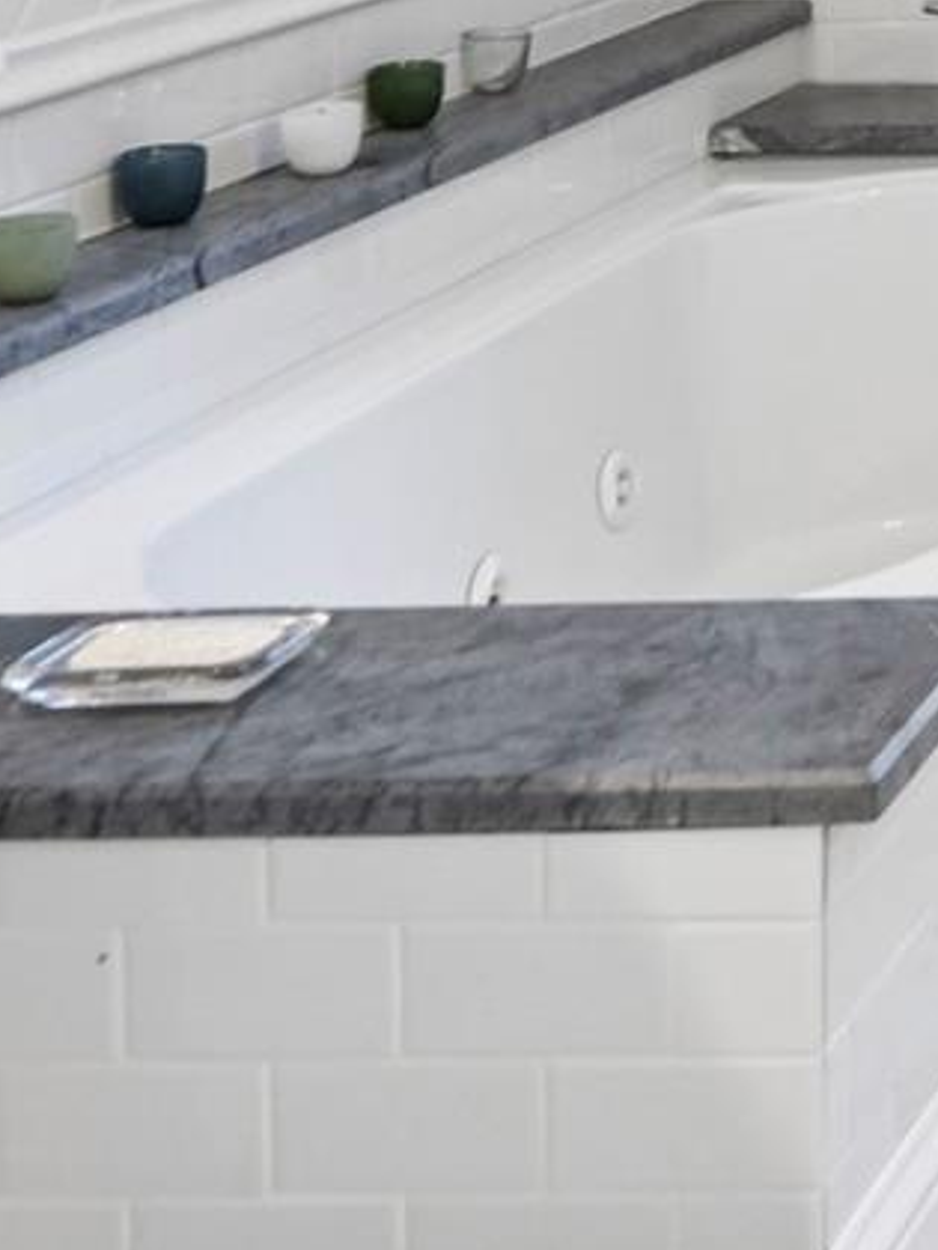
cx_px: 1953
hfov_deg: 15.2
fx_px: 2710
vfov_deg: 22.4
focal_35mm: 75
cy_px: -496
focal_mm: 16
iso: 250
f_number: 9
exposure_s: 1/10
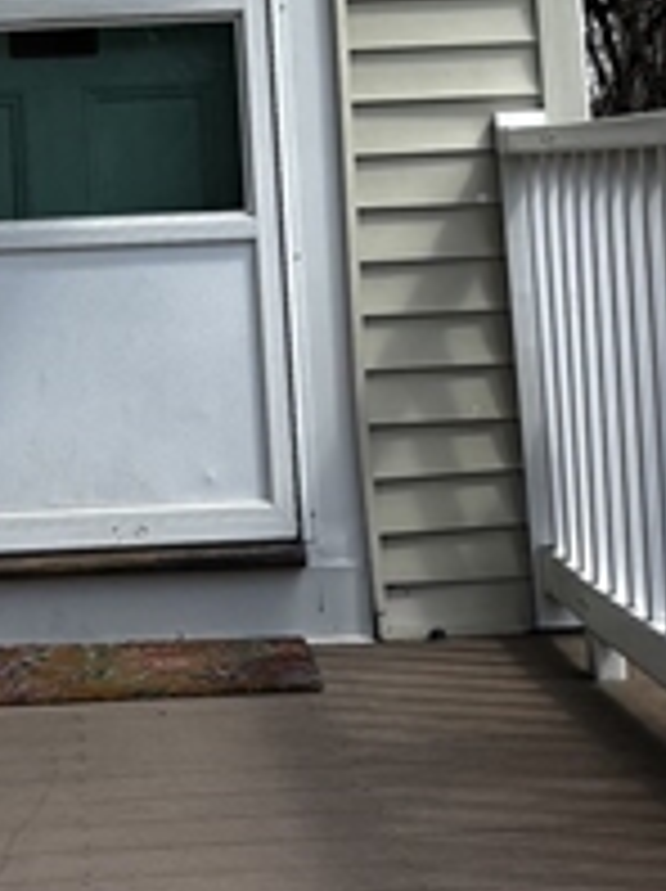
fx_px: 2597
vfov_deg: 18.7
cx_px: 22
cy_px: -76
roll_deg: +3.3
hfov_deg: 14.4
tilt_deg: +4.2
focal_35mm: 101
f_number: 1.6
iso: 50
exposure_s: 1/1751
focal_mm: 5.96
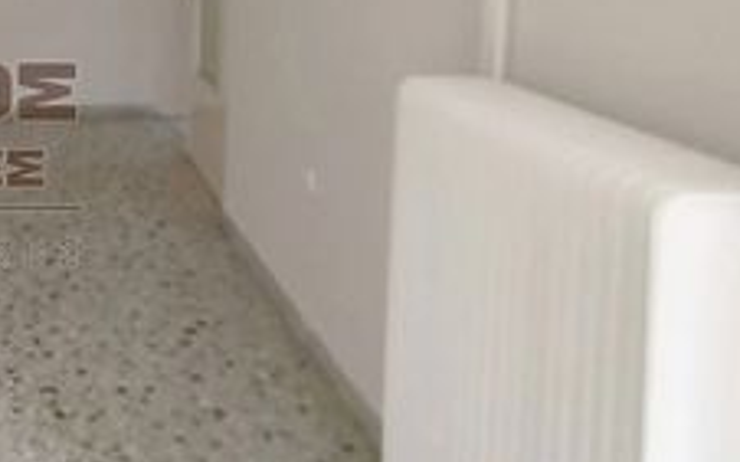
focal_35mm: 45
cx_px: -196
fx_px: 907
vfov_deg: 26.7
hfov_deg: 33.7
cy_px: -20
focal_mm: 1.65
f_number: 2.2
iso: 400
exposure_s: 1/33
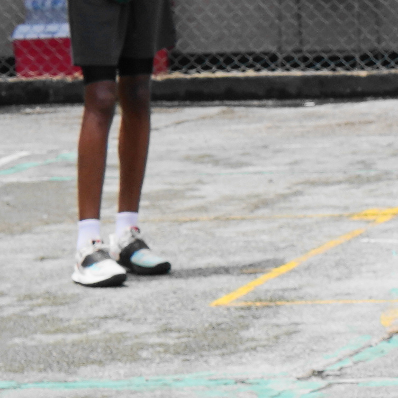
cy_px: 489
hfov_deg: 5.3
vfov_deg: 5.7
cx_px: 1414
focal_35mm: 305
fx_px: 3967
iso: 100
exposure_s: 1/400
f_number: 6.3
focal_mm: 30
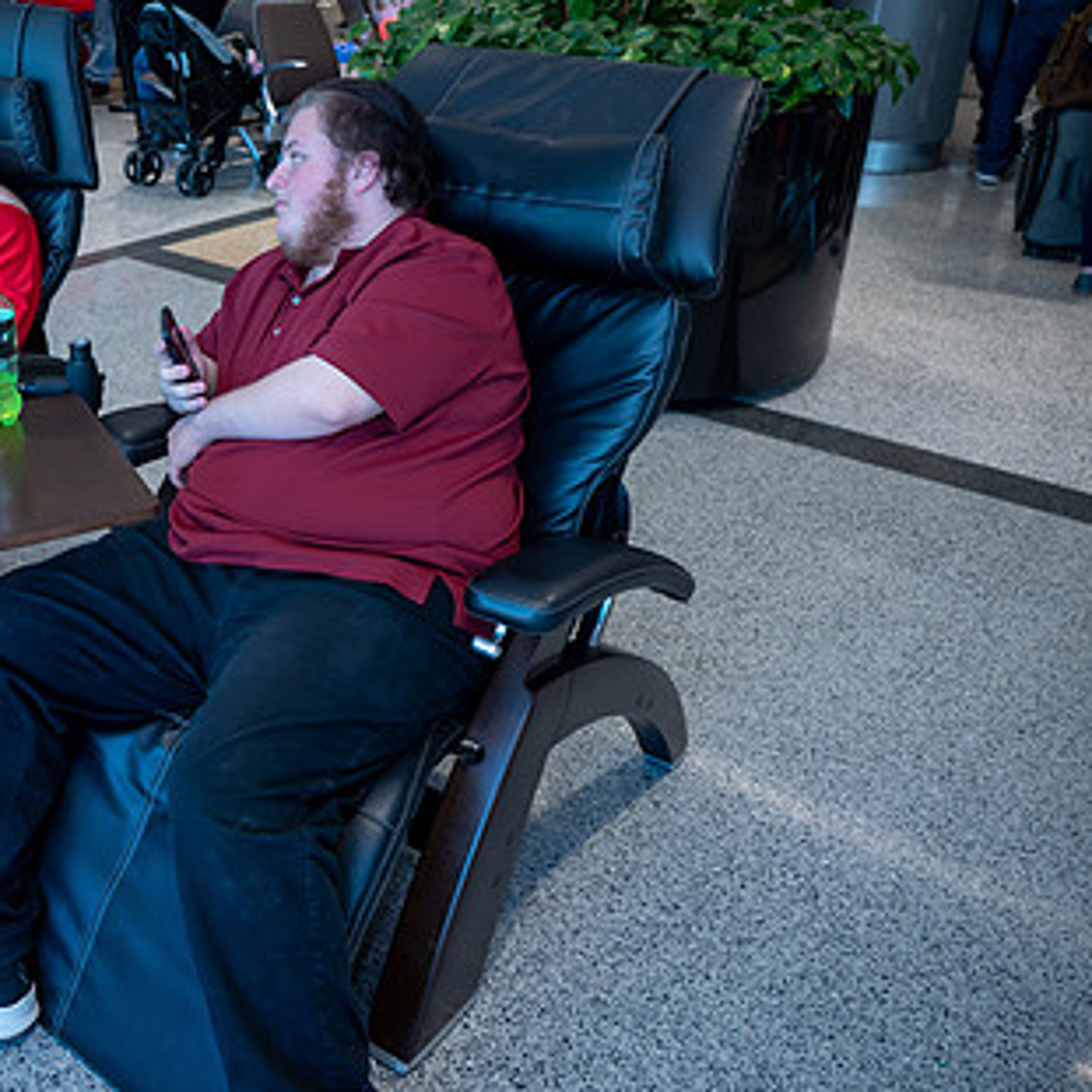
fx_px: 1356
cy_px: 428
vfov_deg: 43.6
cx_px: 133
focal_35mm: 38
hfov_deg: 40.9
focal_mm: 24
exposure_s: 1/40
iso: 560
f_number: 4
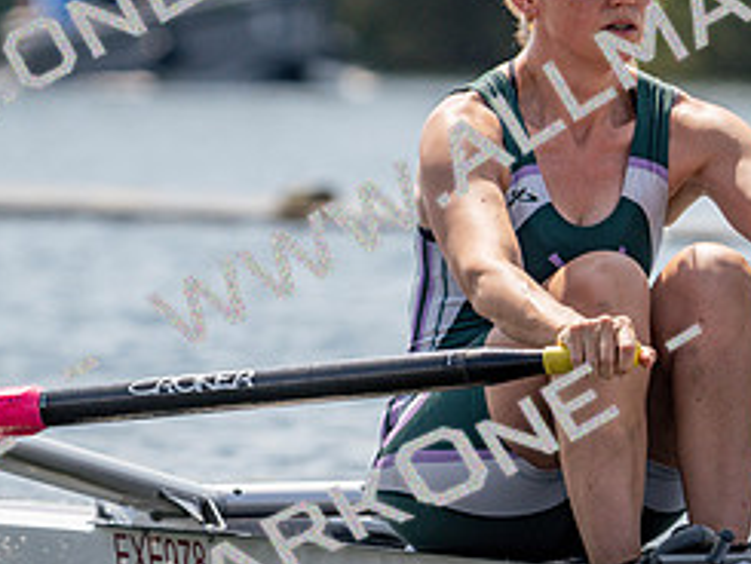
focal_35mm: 703
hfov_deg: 2.8
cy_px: 354
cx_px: 527
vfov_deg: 2.1
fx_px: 15259
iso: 200
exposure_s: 1/1600
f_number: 6.3
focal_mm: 309
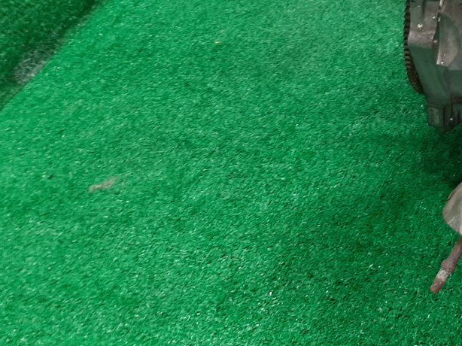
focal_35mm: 61
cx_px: 519
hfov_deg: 28.5
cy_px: -46
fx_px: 814
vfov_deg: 22.5
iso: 147
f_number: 1.7
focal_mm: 3.93
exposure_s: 1/50
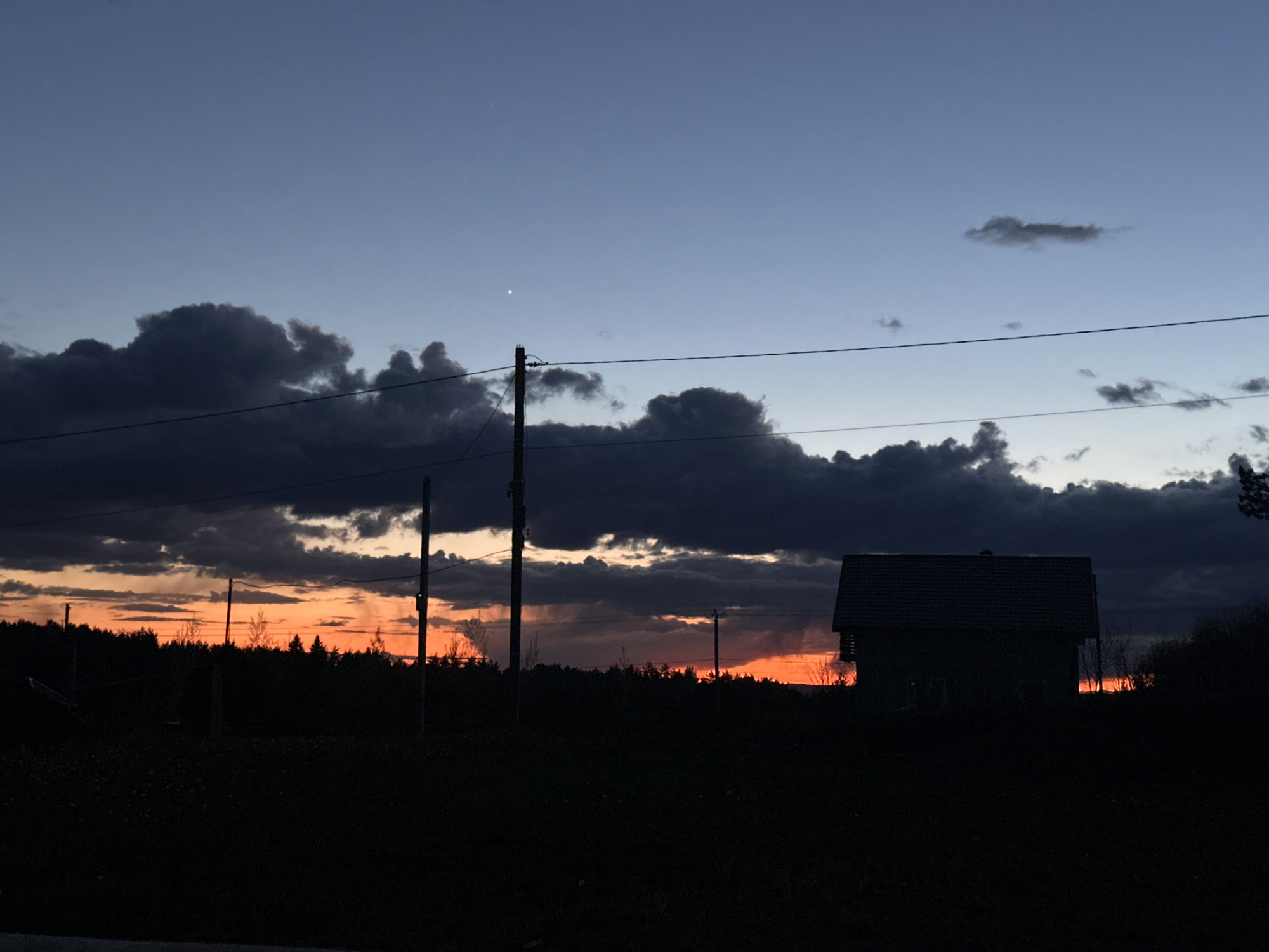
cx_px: 634
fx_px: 1760
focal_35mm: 48
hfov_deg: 39.7
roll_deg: -1.7
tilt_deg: +6.4
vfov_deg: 30.3
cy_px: 476
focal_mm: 6.86
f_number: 1.78
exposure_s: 1/25
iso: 640
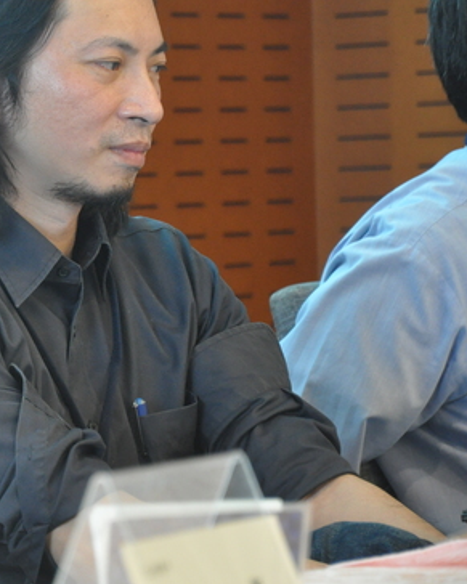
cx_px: -93
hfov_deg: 5.4
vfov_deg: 6.8
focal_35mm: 284
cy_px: 232
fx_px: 4907
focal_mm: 105
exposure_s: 1/15
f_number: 5.6
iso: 1600
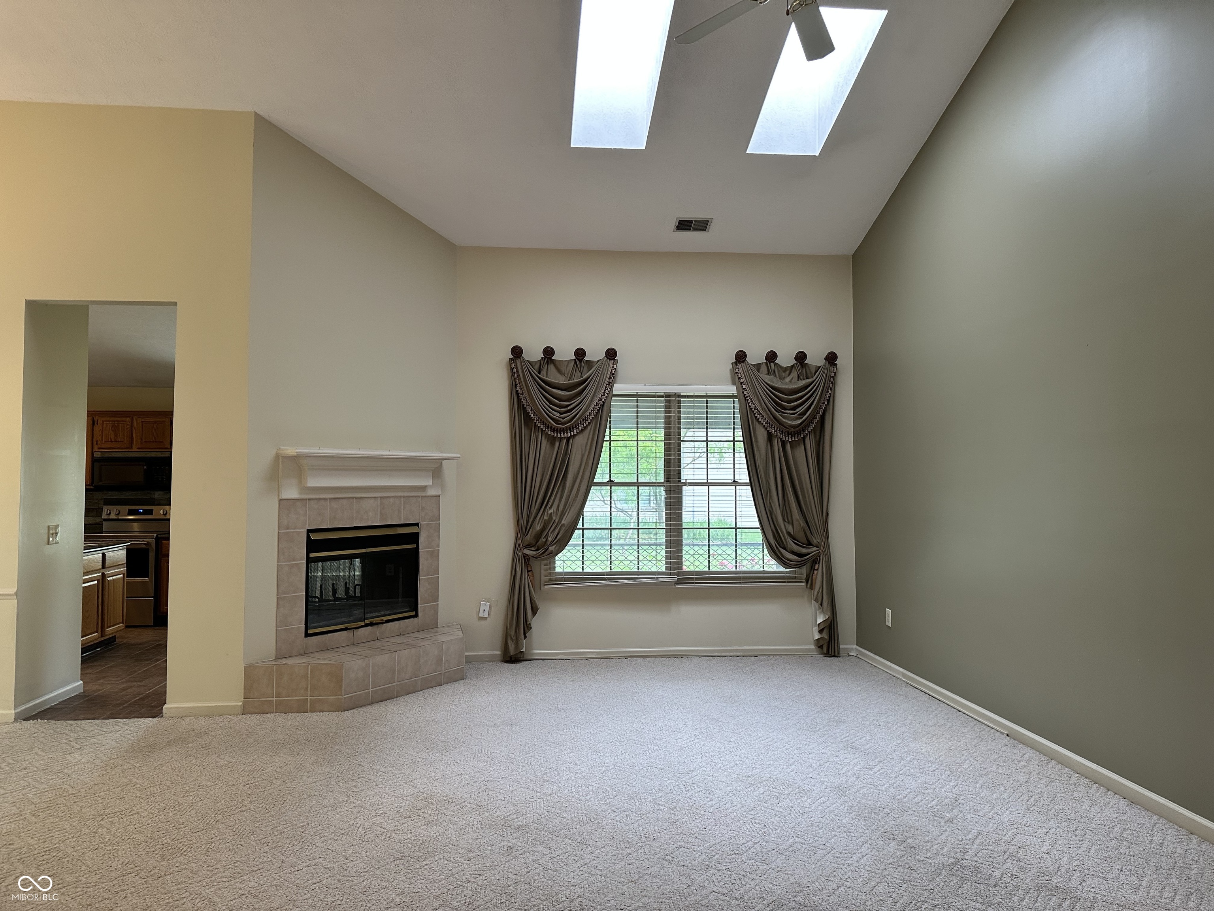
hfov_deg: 71.6
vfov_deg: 56.8
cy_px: 456
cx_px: 607
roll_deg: -0.4
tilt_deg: +3.3
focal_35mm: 24
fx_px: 842
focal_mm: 6.86
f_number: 1.78
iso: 200
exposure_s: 1/60
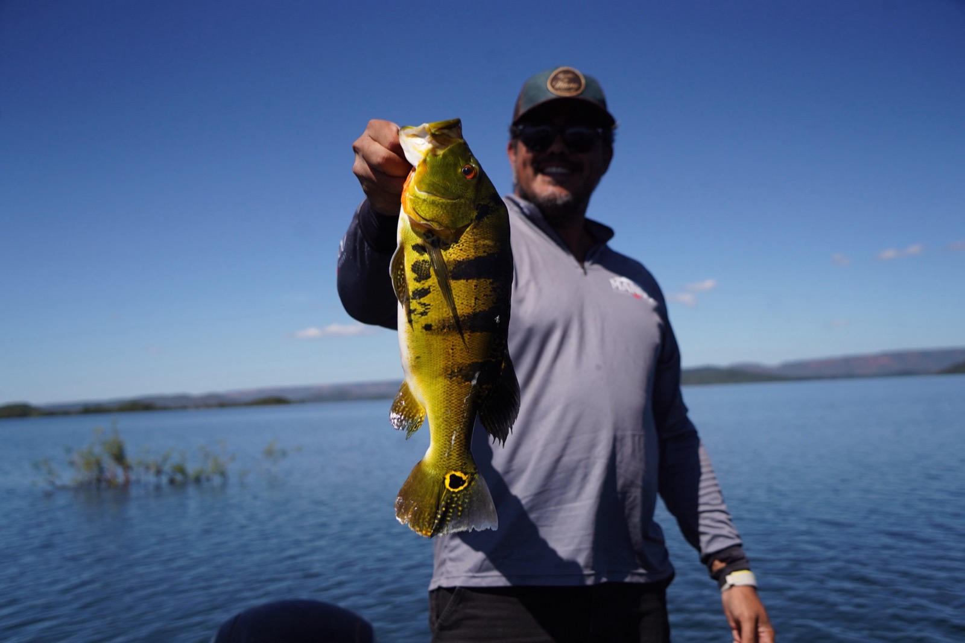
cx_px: 482
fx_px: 858
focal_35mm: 32
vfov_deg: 41.1
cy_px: 322
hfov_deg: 58.7
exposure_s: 1/4000
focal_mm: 32
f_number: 4
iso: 400
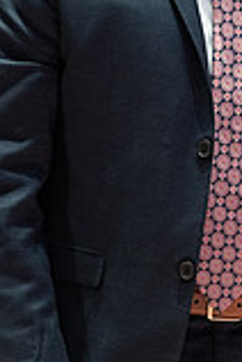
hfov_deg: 3.2
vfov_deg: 4.8
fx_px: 4335
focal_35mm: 430
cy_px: 75
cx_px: 350
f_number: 2.8
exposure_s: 1/200
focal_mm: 110
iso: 1000
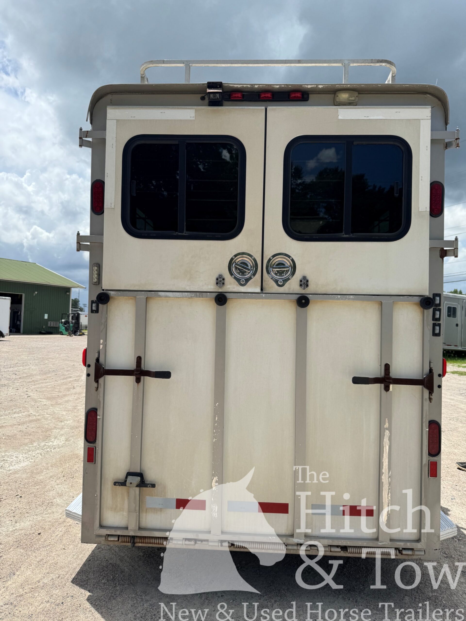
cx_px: 233
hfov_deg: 56.8
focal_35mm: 24
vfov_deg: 71.6
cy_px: 310
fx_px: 431
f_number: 1.78
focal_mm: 6.76
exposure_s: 1/5348
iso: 80
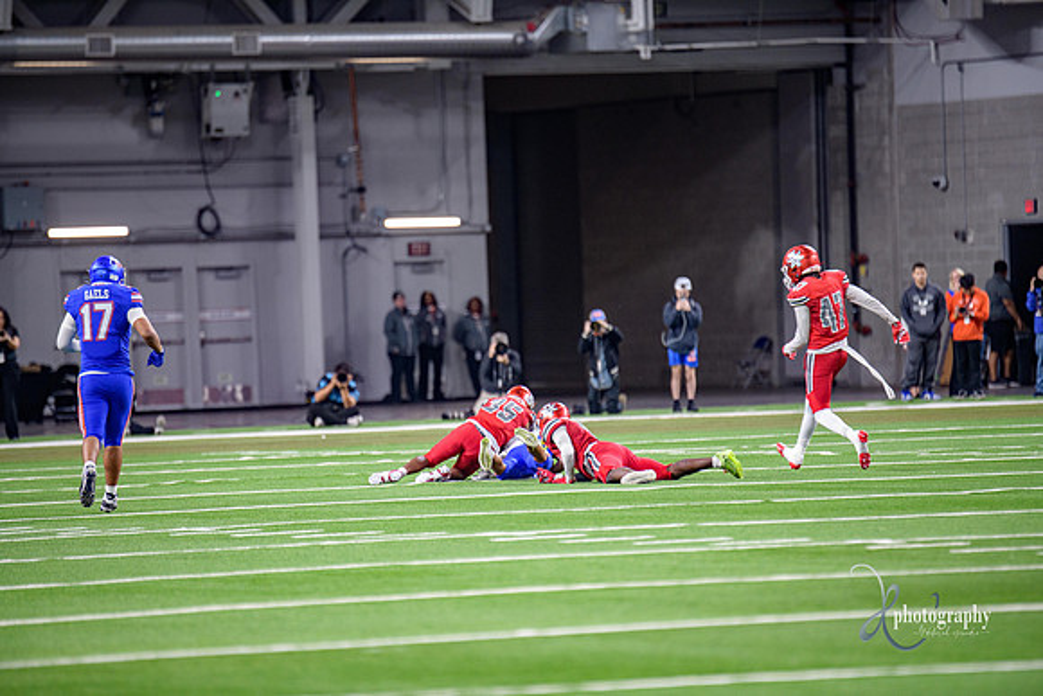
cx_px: 522
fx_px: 8693
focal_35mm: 300
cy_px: 348
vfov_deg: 4.6
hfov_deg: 6.9
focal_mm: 300
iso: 1000
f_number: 2.8
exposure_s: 1/400
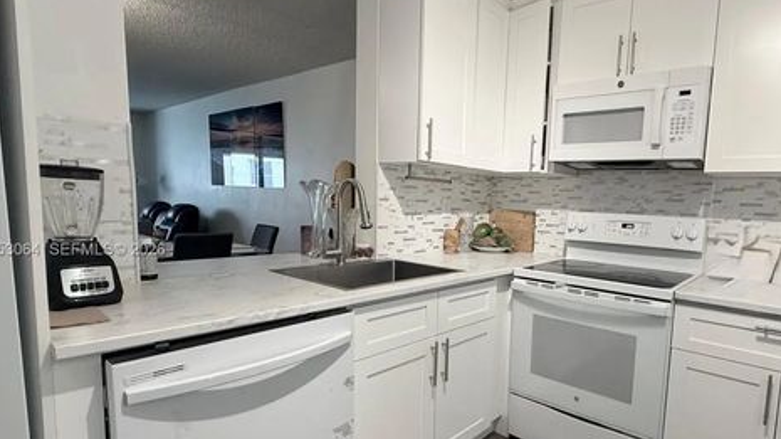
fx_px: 435
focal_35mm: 21
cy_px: 251
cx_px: 494
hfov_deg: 82.1
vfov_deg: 53.3
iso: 200
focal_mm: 2.22
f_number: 2.2
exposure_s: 1/60
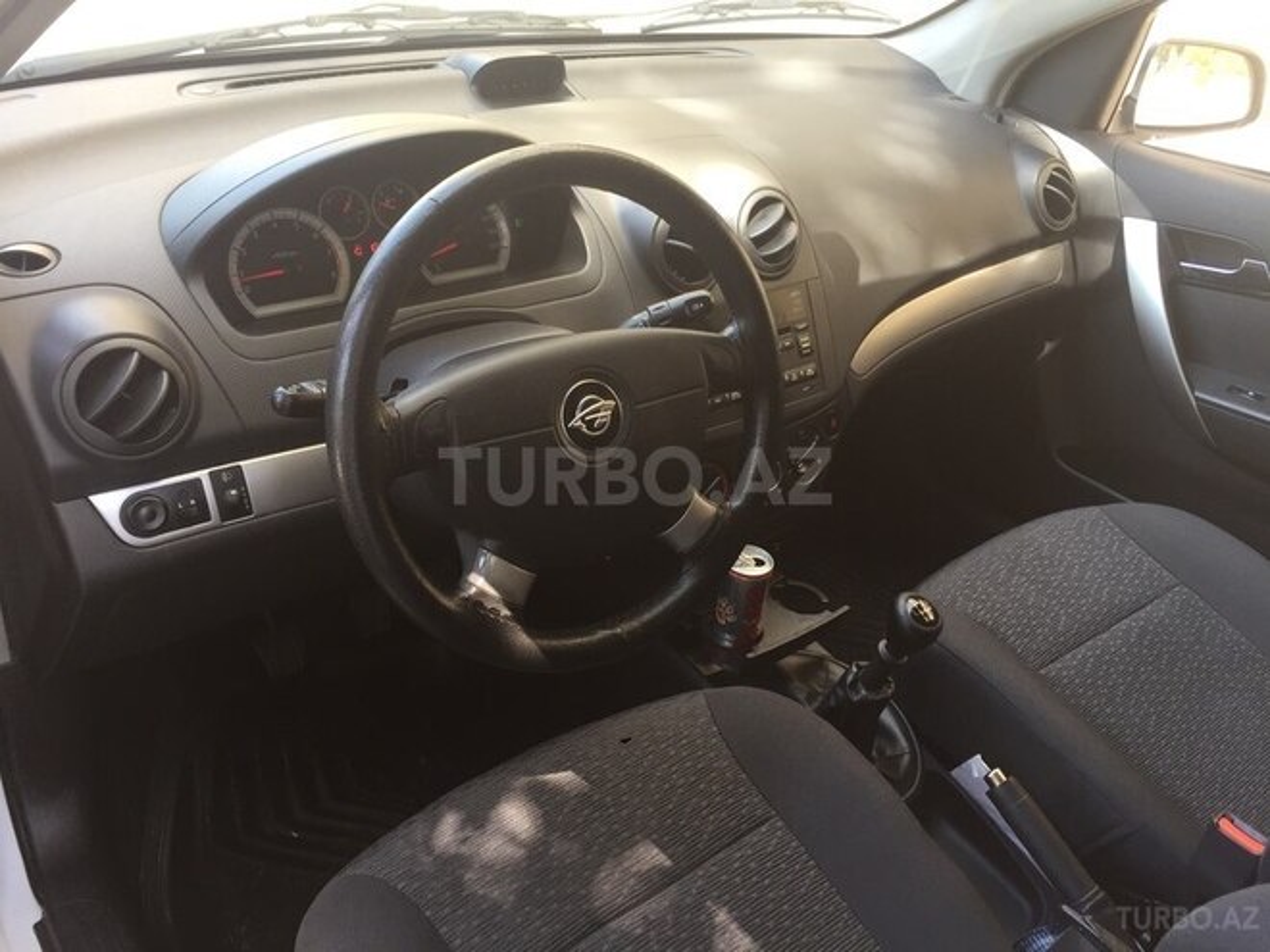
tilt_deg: -34.2
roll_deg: -5.1
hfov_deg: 61.7
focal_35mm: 29
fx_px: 1064
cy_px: 476
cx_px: 635
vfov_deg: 48.2
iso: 50
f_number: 2.2
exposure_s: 1/100
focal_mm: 4.15
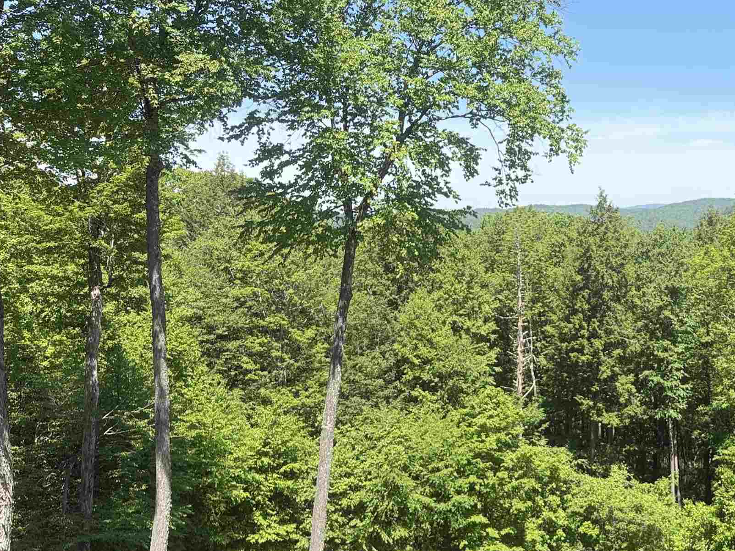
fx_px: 977
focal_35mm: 46
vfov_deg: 31.4
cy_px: 220
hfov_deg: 39.6
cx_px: 591
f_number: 1.78
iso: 100
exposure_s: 1/1139
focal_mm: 6.76
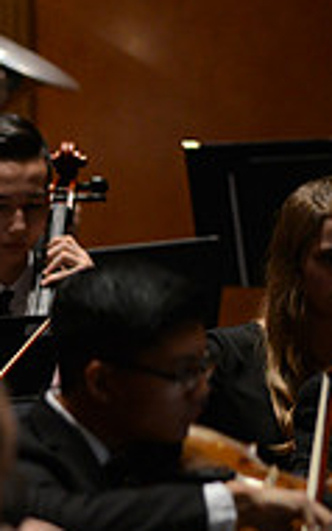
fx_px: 8991
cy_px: 485
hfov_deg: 2.1
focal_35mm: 622
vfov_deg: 3.4
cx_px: -469
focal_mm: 200
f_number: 2.8
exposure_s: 1/250
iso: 3200
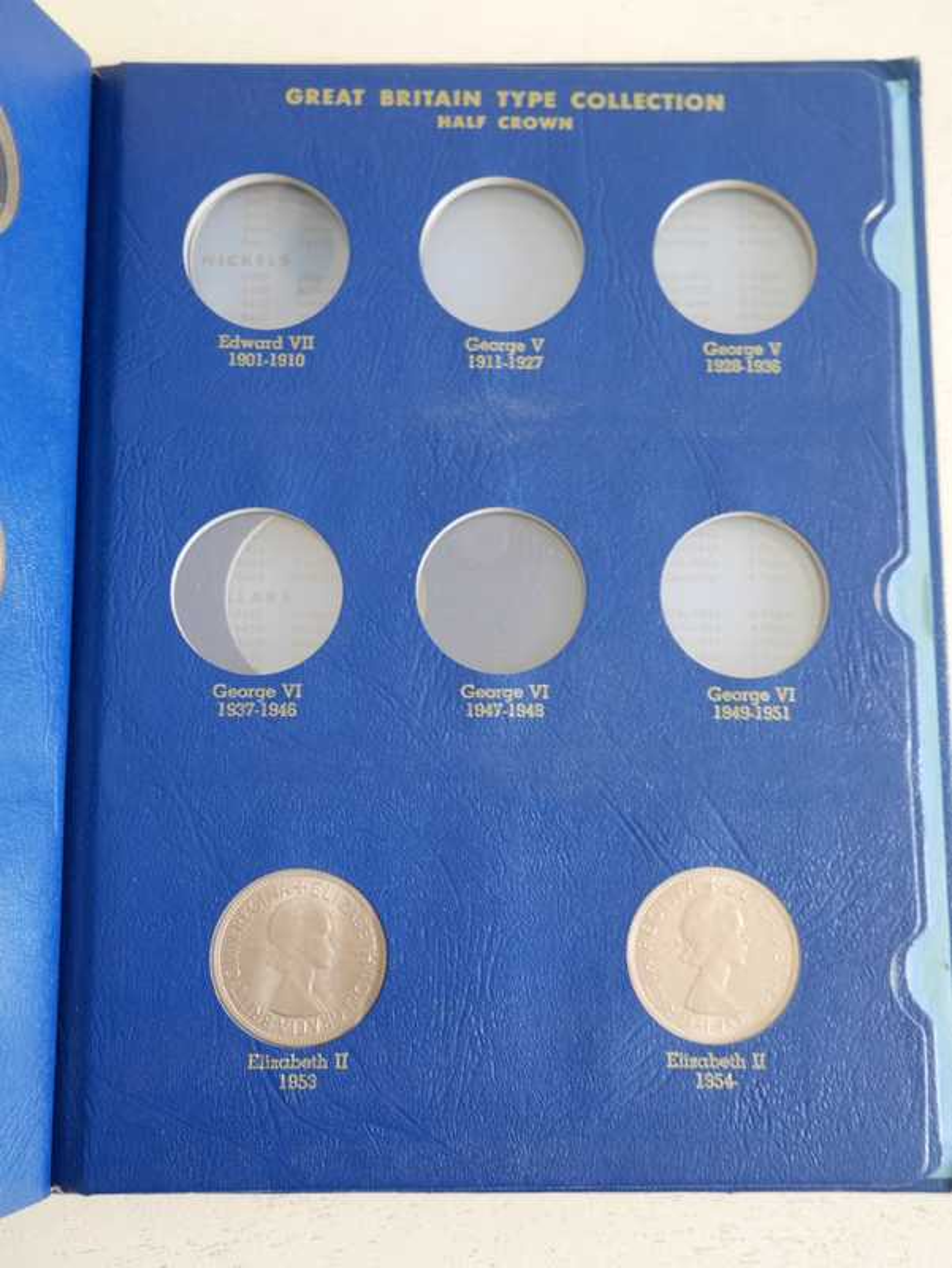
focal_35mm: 40
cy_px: 634
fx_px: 1465
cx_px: 476
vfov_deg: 46.8
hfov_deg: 36.0
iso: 800
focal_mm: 20
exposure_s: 1/10
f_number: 4.4
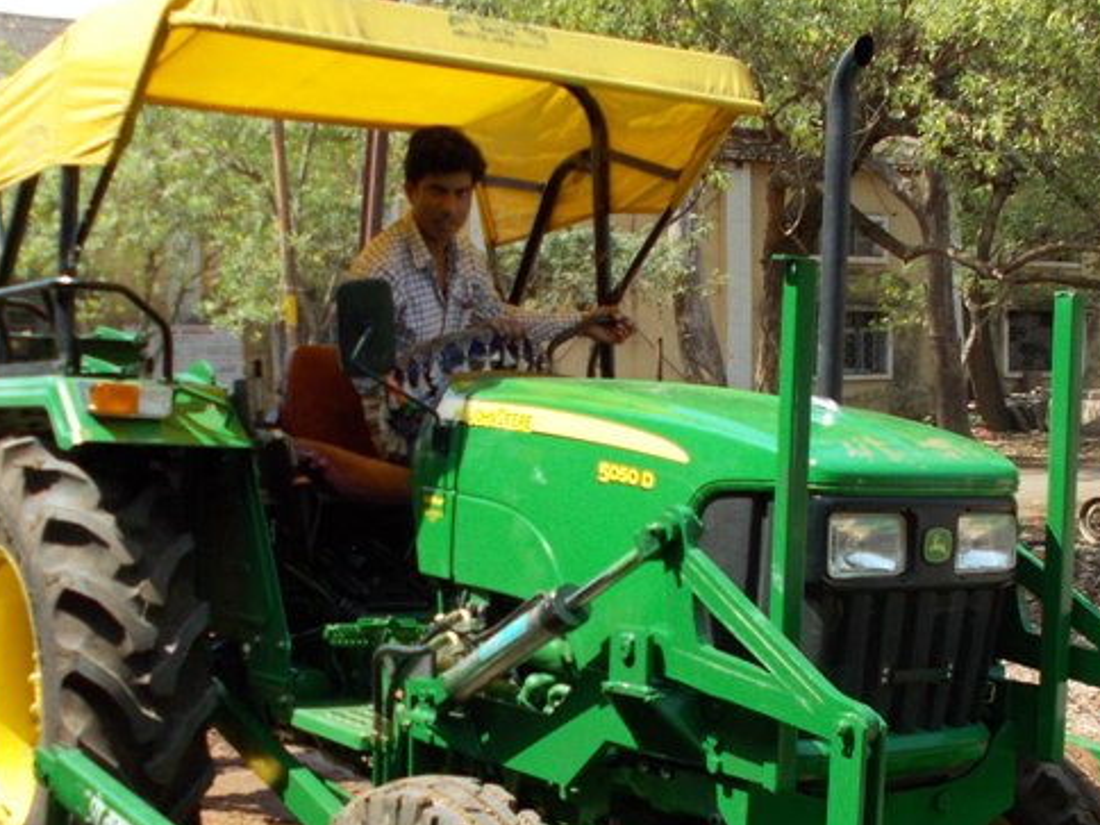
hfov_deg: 34.9
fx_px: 1748
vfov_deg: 26.3
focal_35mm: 55
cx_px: 589
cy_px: 577
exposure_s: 1/320
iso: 80
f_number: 3.2
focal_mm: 4.6
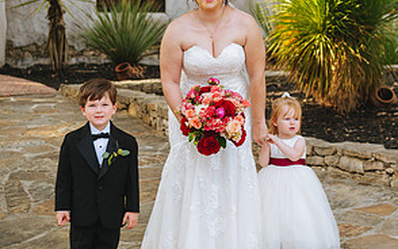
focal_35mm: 81
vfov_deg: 16.0
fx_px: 879
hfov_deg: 25.5
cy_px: 42
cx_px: 201
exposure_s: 1/160
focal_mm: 52
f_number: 3.5
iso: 125
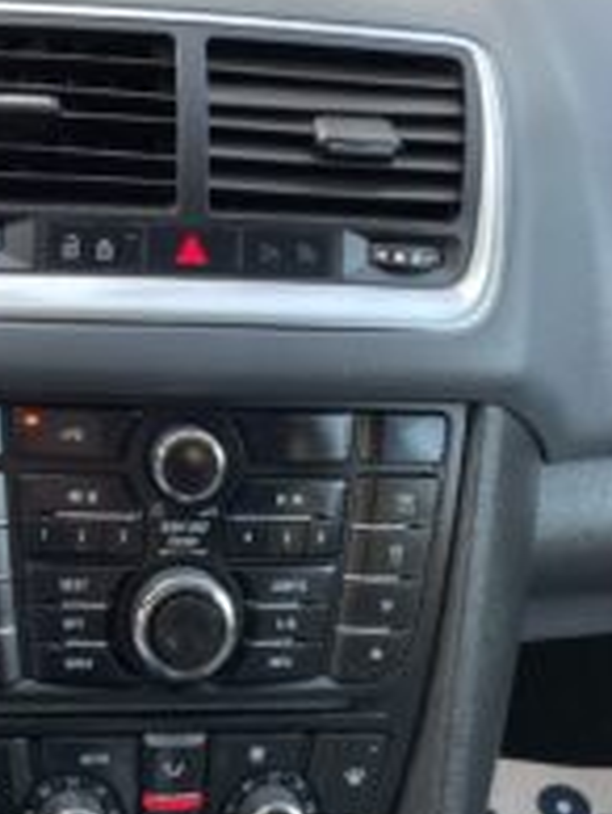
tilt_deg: -32.5
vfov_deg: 38.0
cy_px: 317
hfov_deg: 28.9
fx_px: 1176
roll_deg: -4.8
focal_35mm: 50
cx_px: 193
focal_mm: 4.2
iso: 125
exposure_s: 1/115
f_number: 1.6
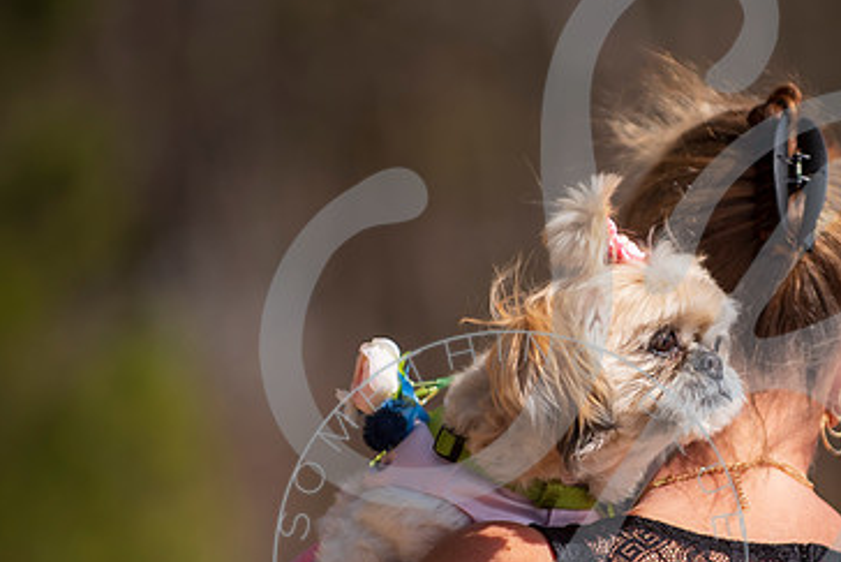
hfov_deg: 6.5
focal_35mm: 319
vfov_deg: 4.3
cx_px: 626
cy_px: 374
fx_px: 7455
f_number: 2.8
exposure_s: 1/2000
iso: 100
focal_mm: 200
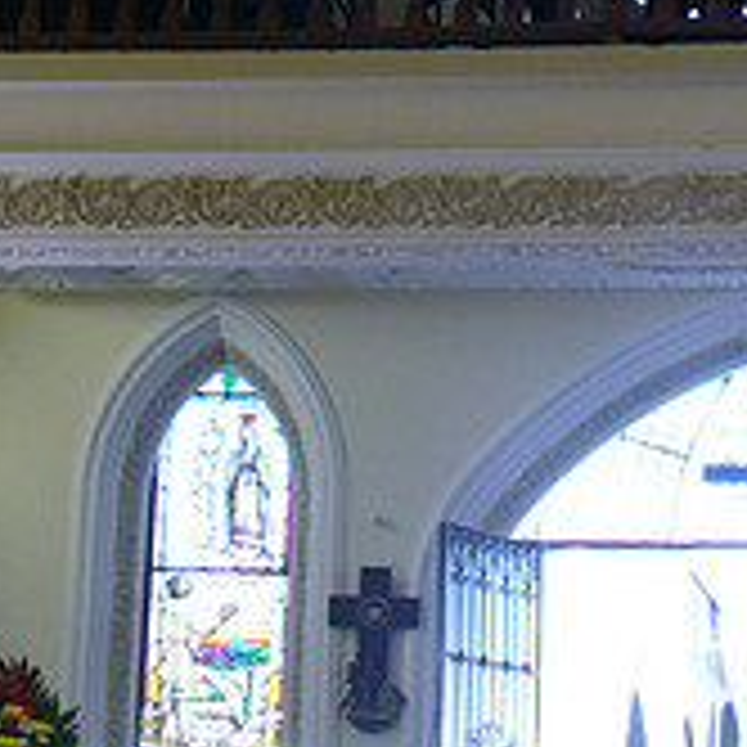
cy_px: -191
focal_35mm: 114
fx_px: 2783
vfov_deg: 14.7
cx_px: 693
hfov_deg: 15.1
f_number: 2.8
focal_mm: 6.1
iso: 100
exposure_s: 1/50
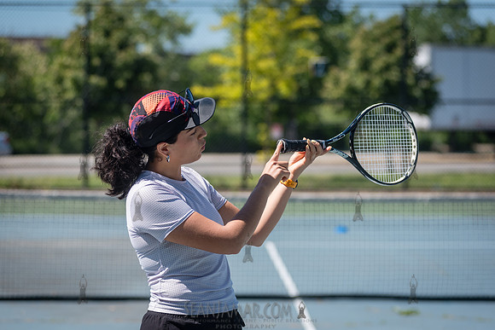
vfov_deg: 12.0
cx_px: 248
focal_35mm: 115
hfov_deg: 17.8
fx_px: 1578
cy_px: 165
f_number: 3.5
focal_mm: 112
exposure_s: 1/2000
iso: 200
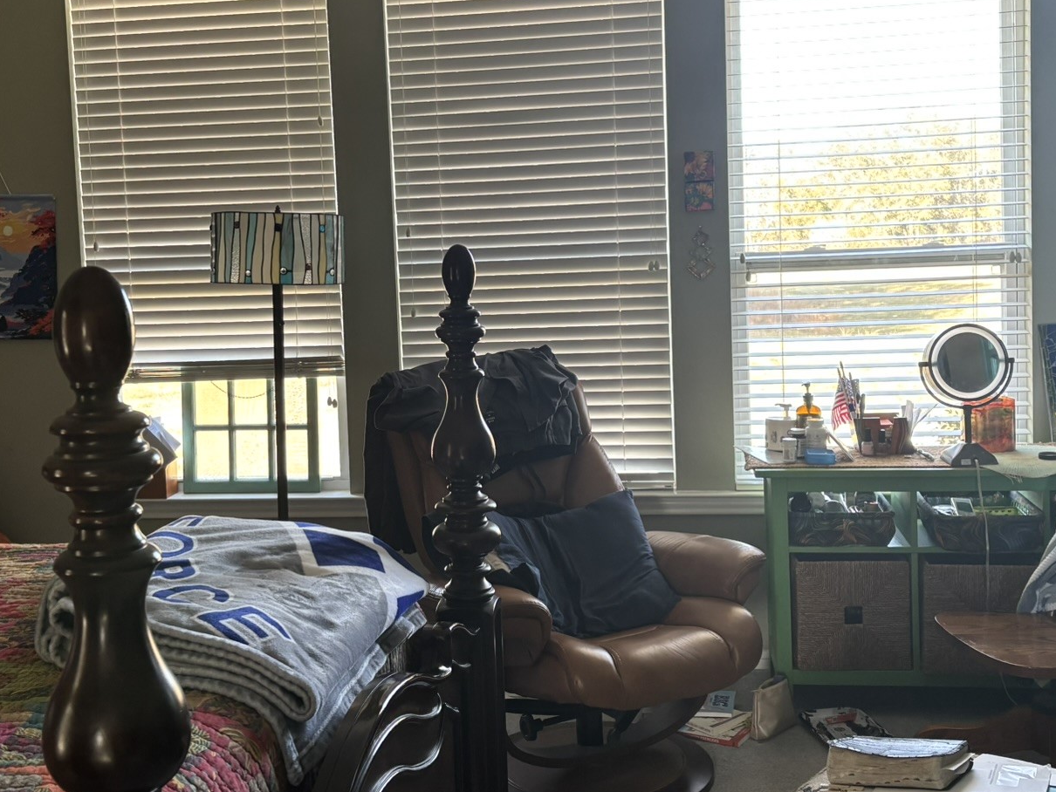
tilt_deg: -5.2
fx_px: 1343
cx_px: 473
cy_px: 345
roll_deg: +2.4
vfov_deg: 32.8
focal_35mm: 44
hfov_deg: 42.9
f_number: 1.6
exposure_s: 1/67
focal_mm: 5.96
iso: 125
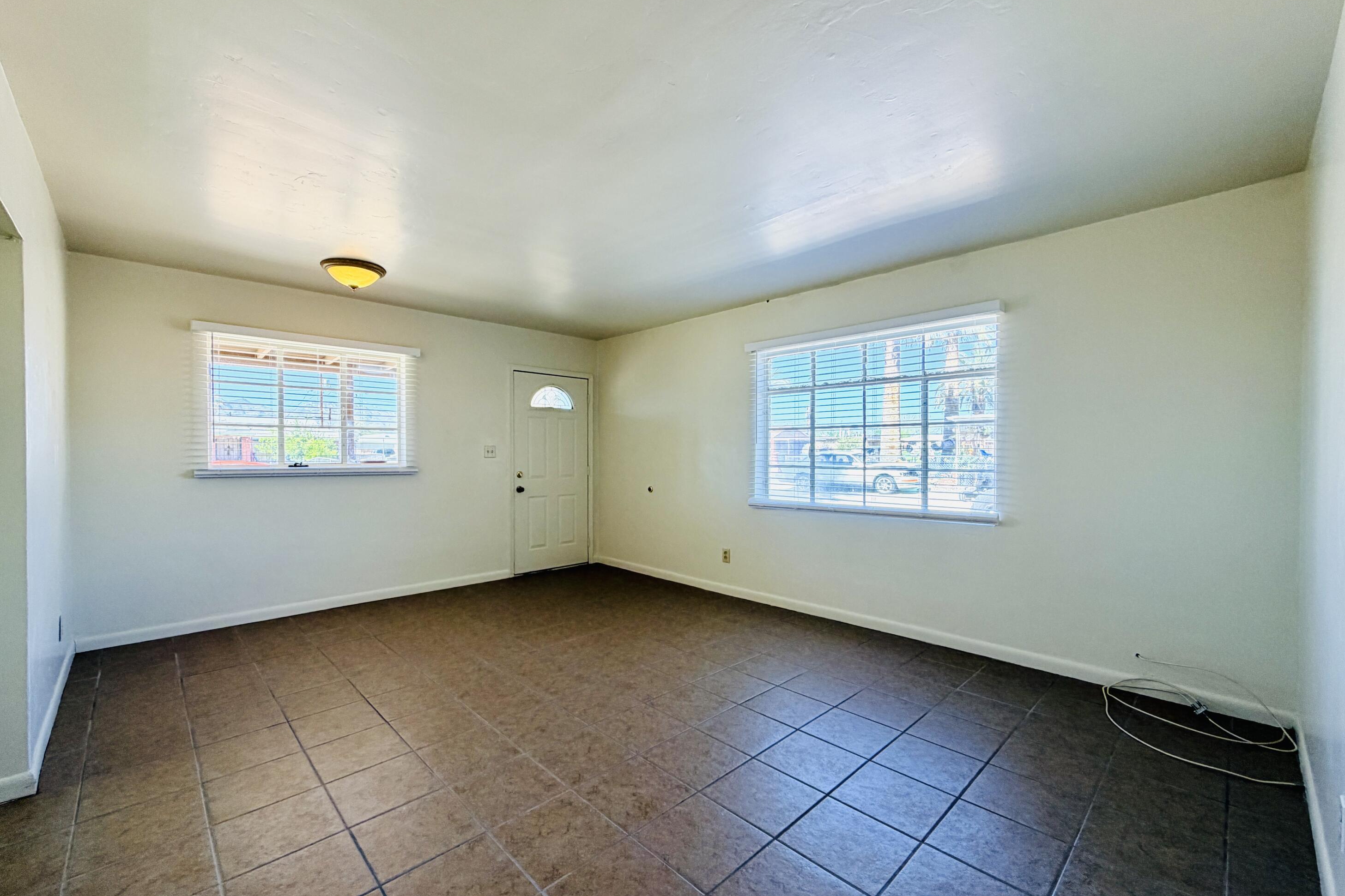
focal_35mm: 15
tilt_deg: -1.0
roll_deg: -0.2
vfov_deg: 77.3
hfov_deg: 100.4
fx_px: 560
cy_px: 461
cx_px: 655
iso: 100
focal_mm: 2.22
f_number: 2.2
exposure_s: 1/120
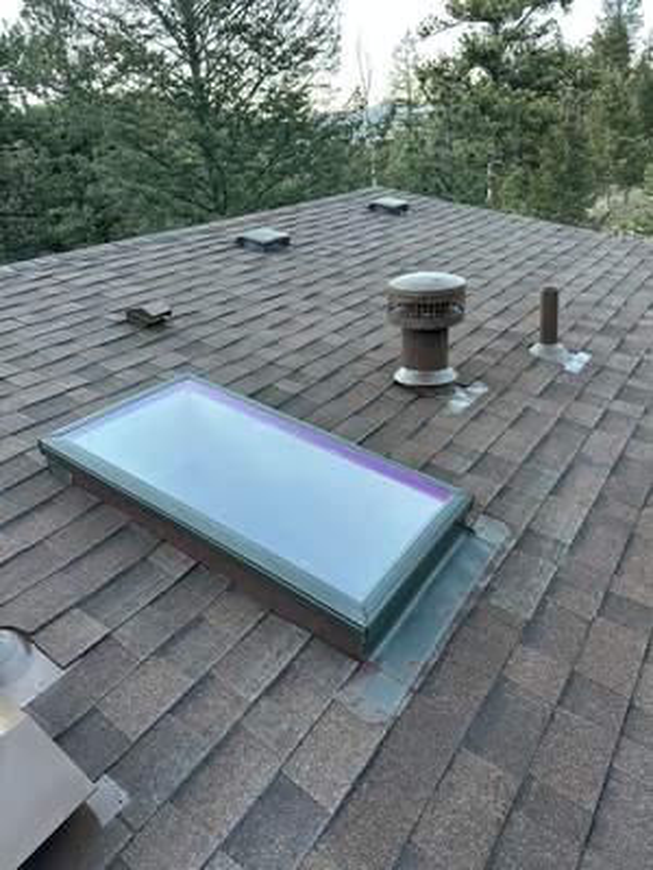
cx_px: 326
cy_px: 435
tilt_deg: -24.7
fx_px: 604
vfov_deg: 71.6
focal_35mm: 24
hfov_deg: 56.8
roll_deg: +6.0
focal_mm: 6.86
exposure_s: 1/120
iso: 250
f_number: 1.78
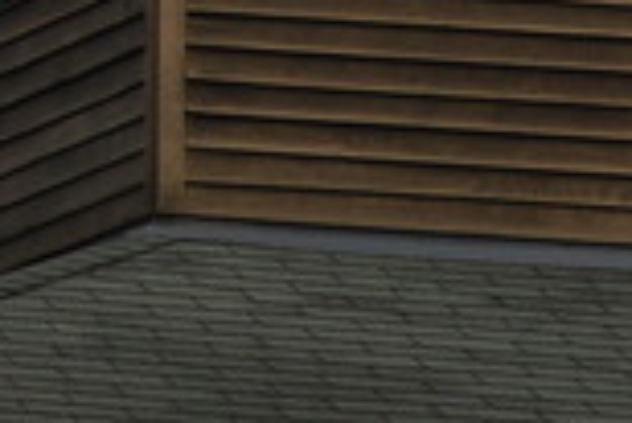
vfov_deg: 1.3
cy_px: -246
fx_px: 18521
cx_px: -792
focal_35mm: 1054
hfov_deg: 1.9
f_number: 10
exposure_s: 1/250
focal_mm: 112
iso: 180
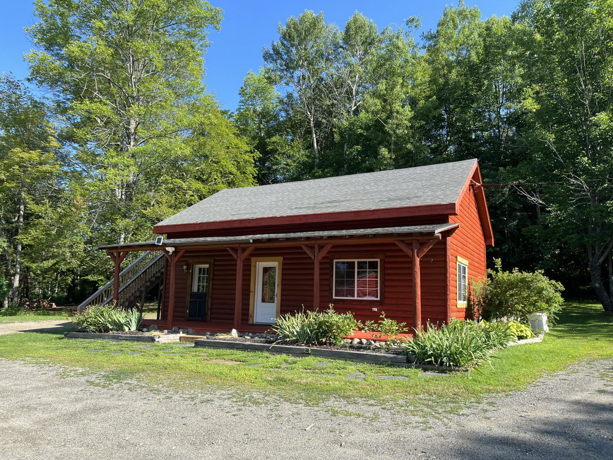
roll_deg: -1.4
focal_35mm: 26
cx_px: 306
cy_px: 230
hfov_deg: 67.3
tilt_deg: +7.6
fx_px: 460
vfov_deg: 53.1
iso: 50
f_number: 1.6
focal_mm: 5.1
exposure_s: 1/1000
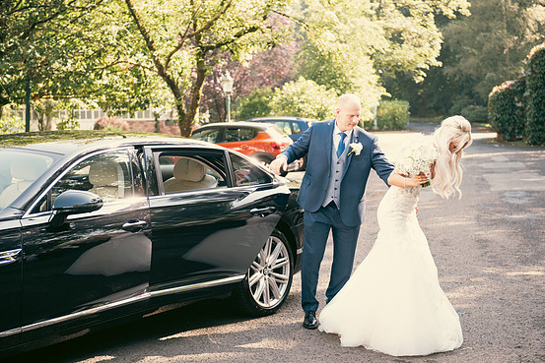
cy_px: 181
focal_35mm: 65
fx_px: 984
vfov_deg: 20.9
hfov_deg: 30.9
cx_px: 284
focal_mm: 62
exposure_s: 1/160
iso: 200
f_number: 3.5
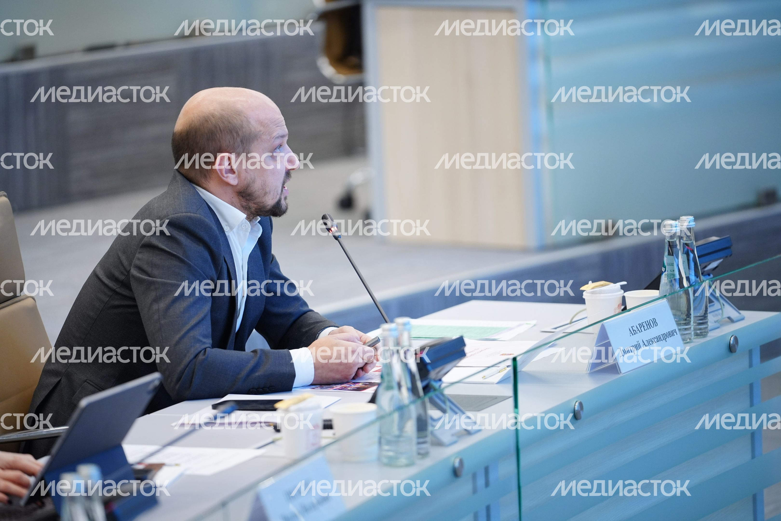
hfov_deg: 10.3
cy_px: 260
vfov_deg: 6.9
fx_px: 4339
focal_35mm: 200
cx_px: 390
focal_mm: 200
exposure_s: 1/160
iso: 1250
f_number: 2.8
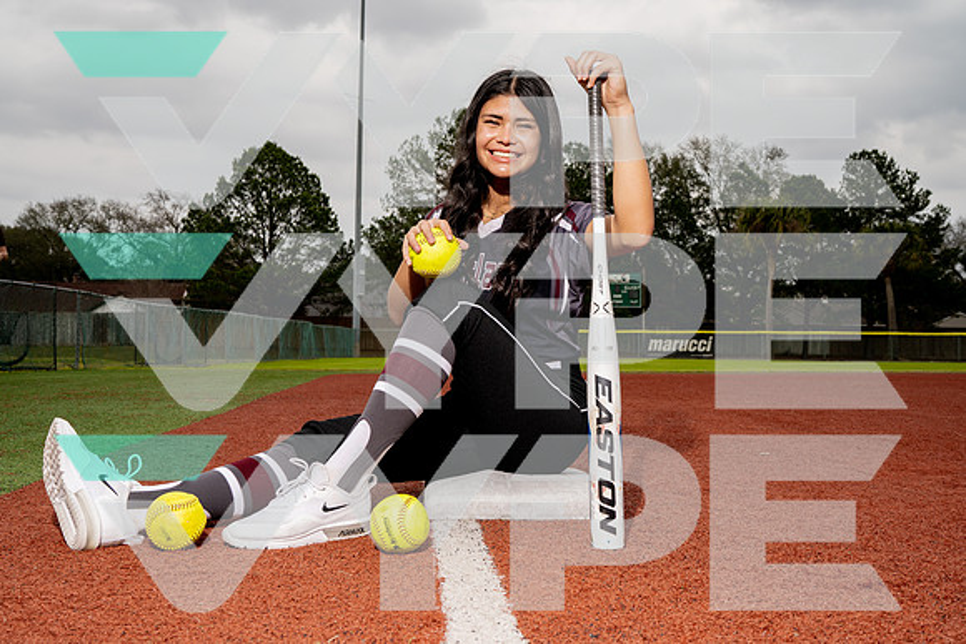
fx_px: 939
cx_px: 483
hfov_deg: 54.4
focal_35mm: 35
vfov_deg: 37.9
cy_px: 322
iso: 100
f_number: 7.1
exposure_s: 1/250
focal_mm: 35
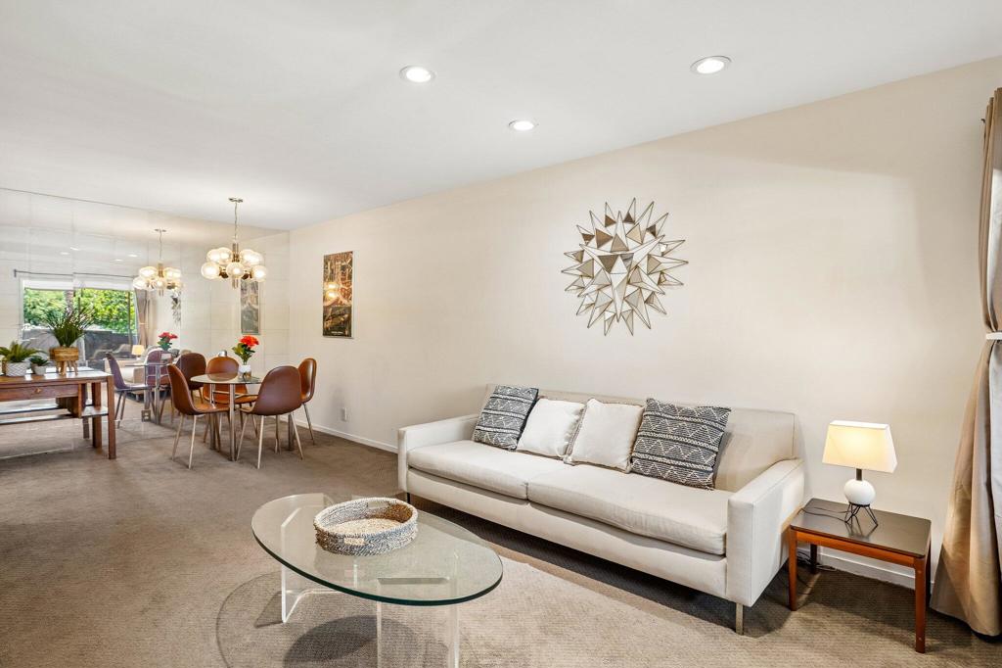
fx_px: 501
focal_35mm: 18
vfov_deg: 67.3
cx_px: 501
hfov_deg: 90.0
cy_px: 334
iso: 400
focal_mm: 18
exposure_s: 1/8
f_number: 8
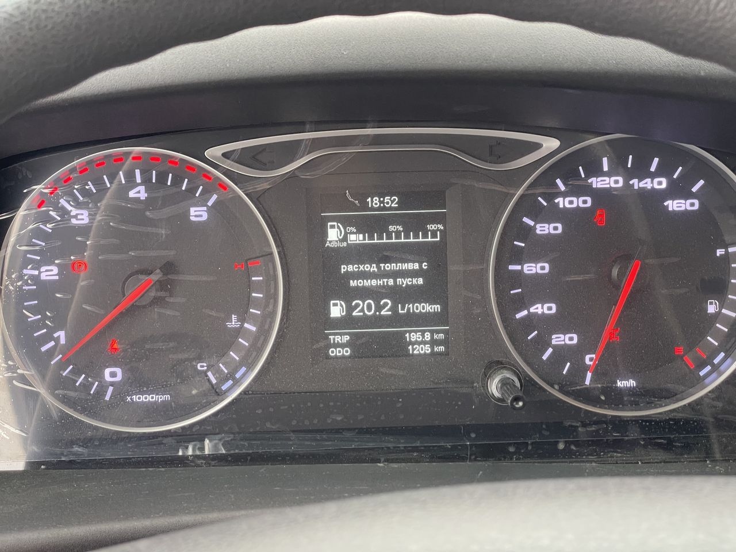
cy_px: 276
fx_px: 1106
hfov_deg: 36.8
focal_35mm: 52
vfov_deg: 28.0
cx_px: 368
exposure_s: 1/65
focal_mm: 6
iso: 200
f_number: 2
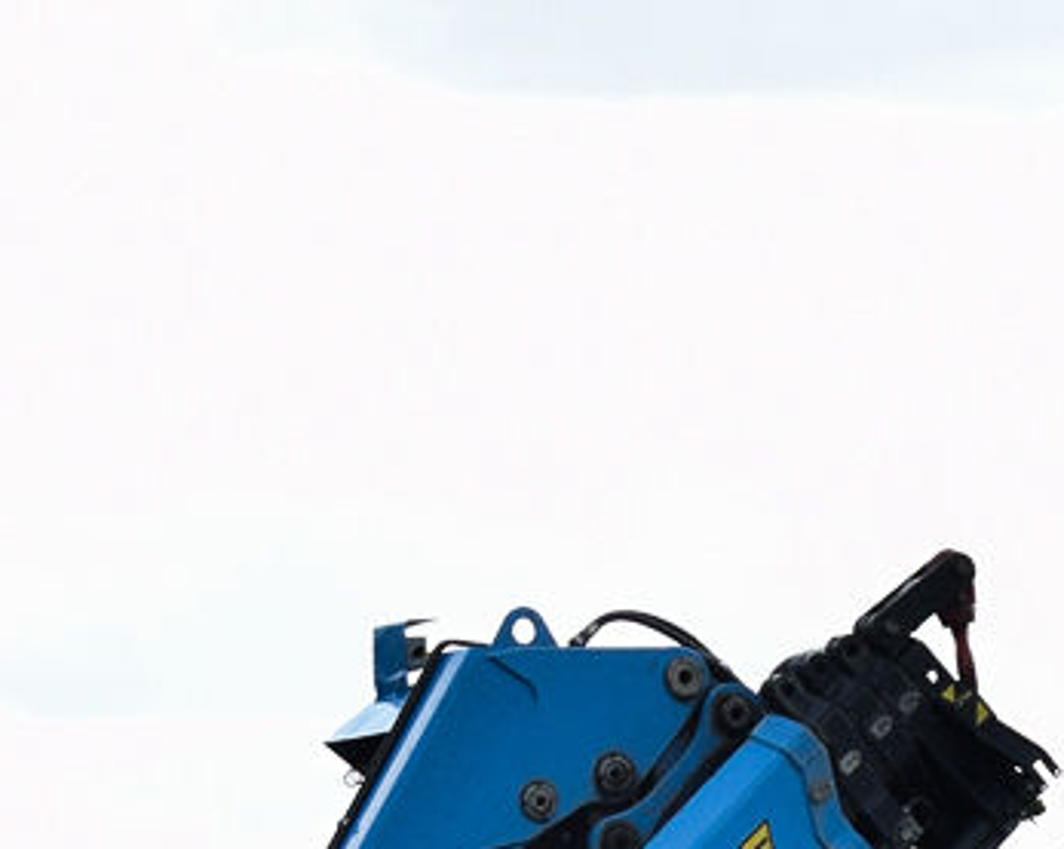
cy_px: 1177
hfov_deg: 8.3
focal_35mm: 234
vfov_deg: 6.5
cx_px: 751
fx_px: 7363
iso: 400
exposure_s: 1/800
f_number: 6.3
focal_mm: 48
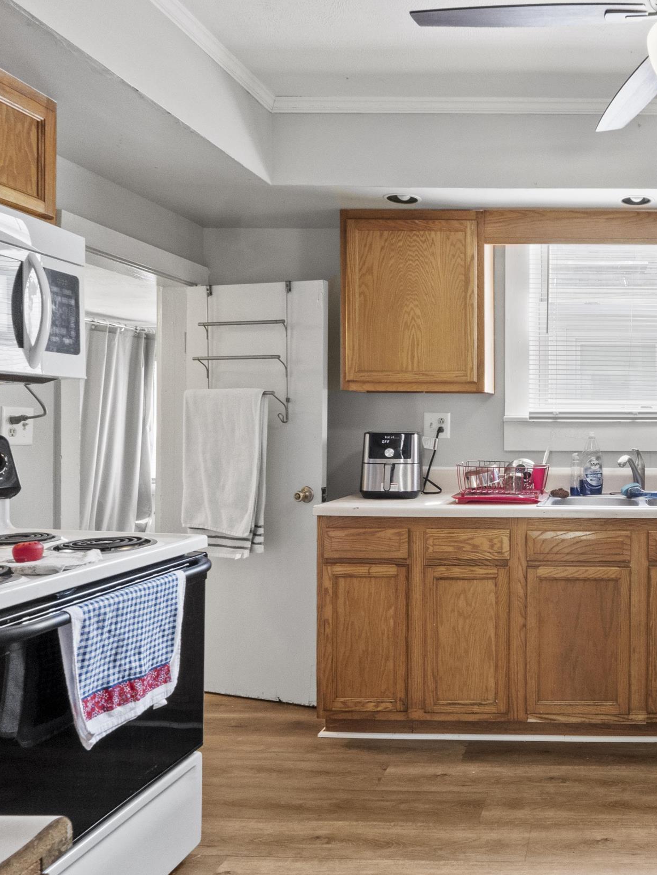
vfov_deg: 65.3
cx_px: 604
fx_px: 683
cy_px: 424
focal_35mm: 27
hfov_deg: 45.9
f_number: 9
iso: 800
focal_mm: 10
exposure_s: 1/5
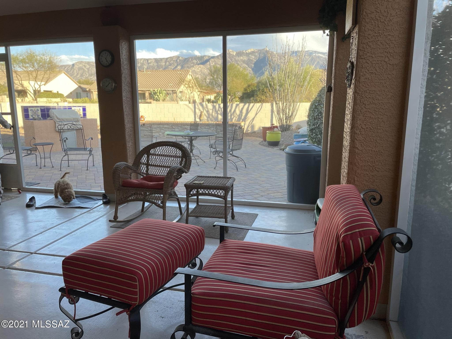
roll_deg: +0.6
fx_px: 339
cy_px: 170
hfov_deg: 67.3
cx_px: 226
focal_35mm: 26
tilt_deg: -10.5
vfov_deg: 53.1
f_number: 1.6
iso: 32
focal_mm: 4.2
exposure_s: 1/121
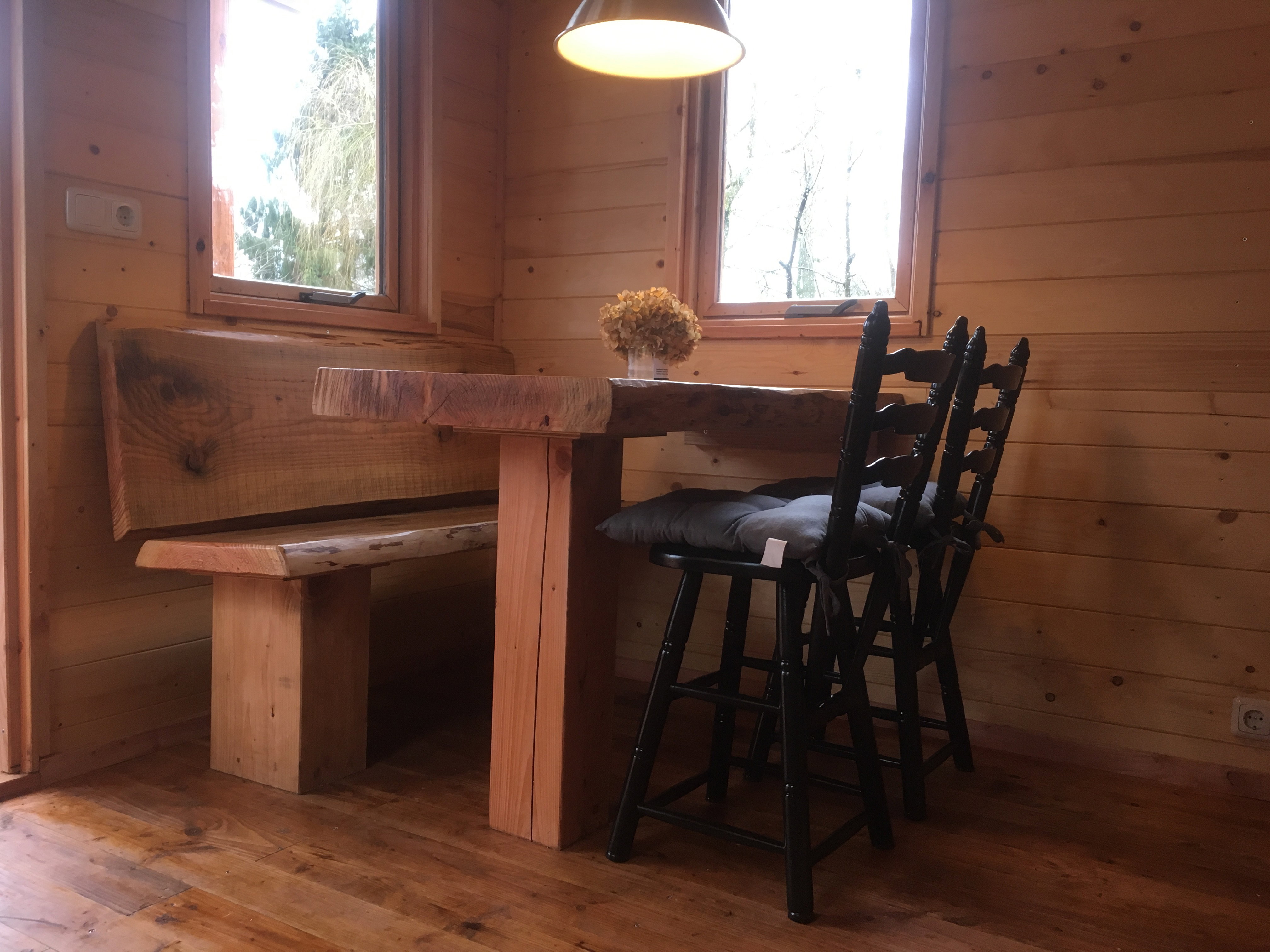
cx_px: 635
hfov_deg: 61.7
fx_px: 1064
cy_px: 476
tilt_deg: -4.4
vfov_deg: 48.2
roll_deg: -2.1
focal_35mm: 29
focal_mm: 4.15
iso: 100
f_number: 2.2
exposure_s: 1/33
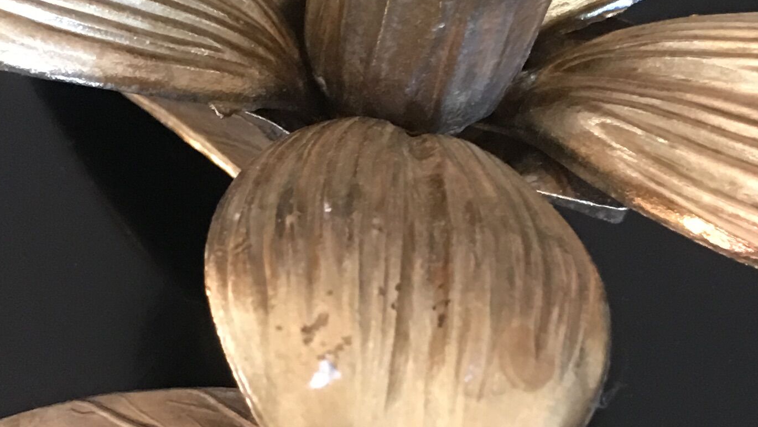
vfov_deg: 13.0
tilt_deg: -53.3
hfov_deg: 22.9
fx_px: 1869
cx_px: 398
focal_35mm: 93
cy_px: 277
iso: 100
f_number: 2.2
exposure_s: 1/10
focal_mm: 4.15
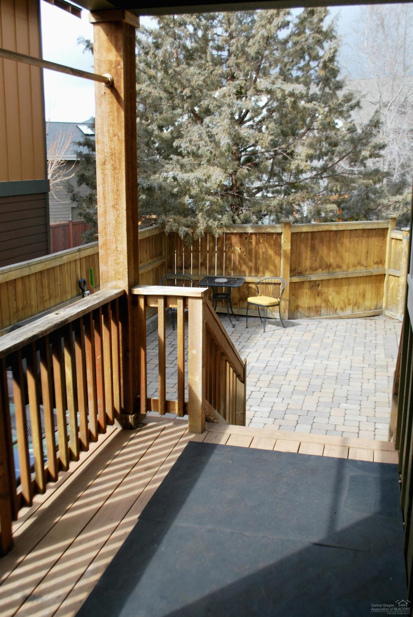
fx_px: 618
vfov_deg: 53.1
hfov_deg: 37.0
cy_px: 308
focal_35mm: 36
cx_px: 206
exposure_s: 1/125
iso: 100
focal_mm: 24
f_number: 5.6
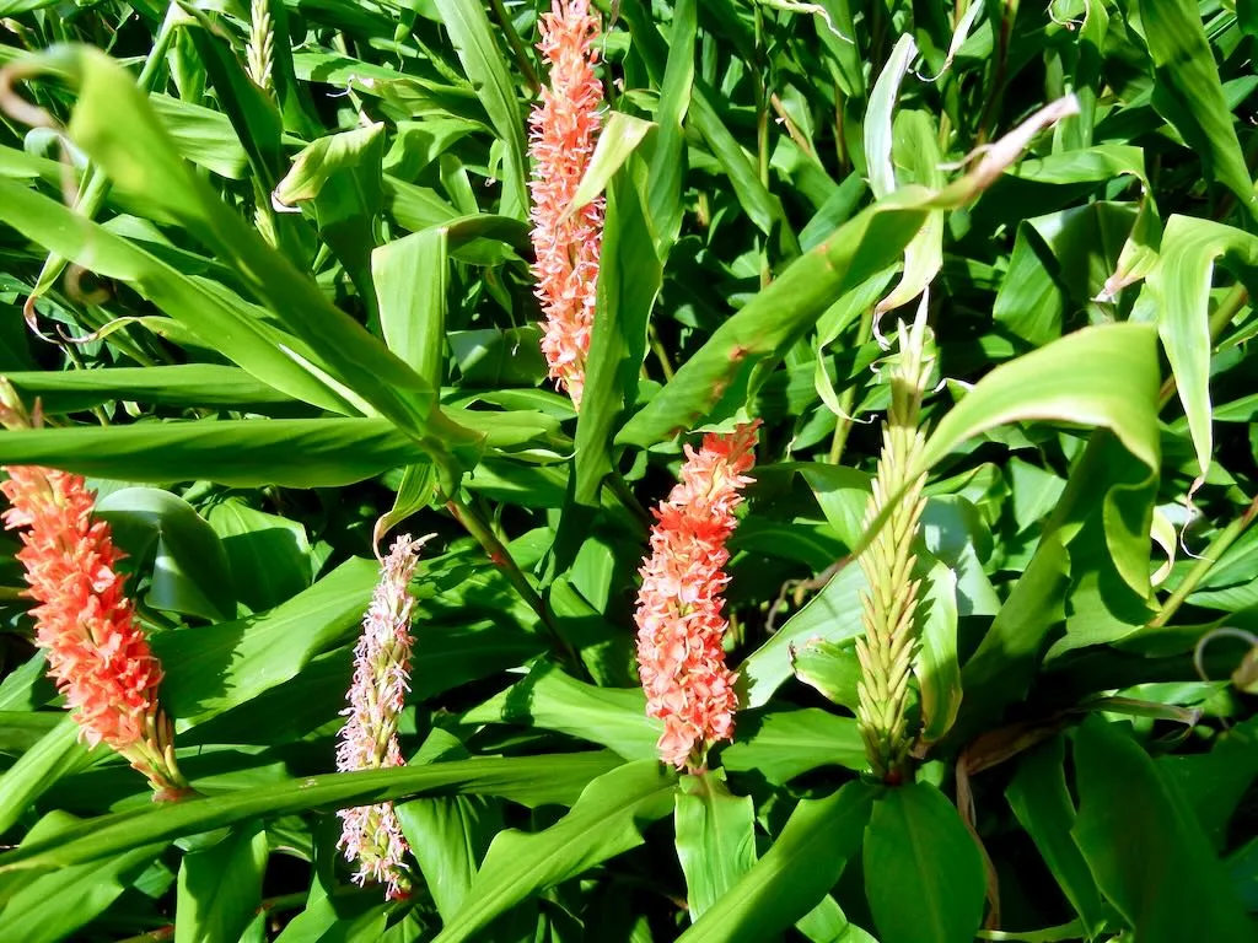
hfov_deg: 60.0
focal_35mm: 30
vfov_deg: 46.8
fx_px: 1090
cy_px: 472
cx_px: 629
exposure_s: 1/656
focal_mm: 5.4
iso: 160
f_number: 3.5
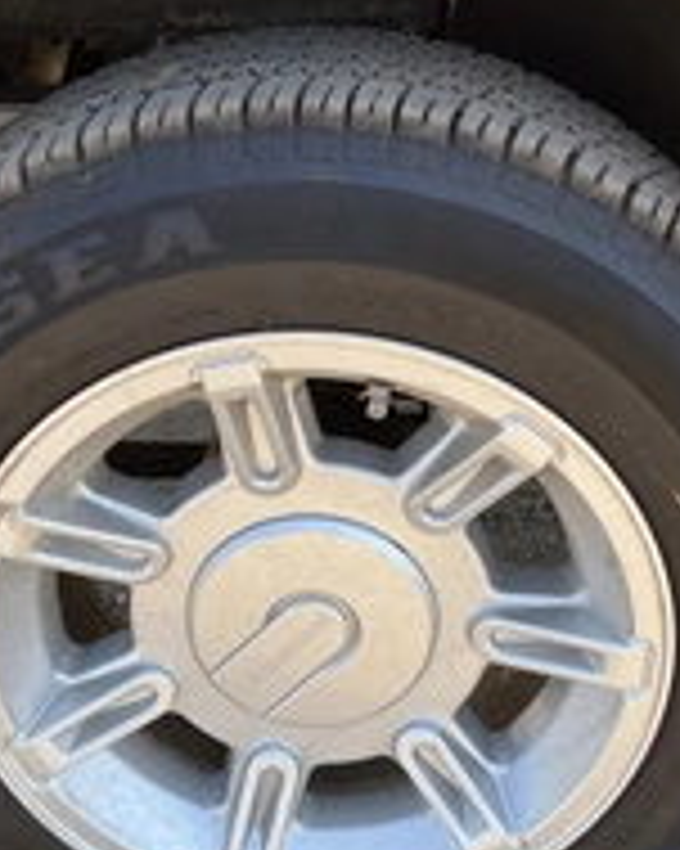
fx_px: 1511
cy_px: 513
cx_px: 338
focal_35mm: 60
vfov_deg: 31.4
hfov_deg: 25.4
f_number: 1.8
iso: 25
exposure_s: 1/322
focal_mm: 3
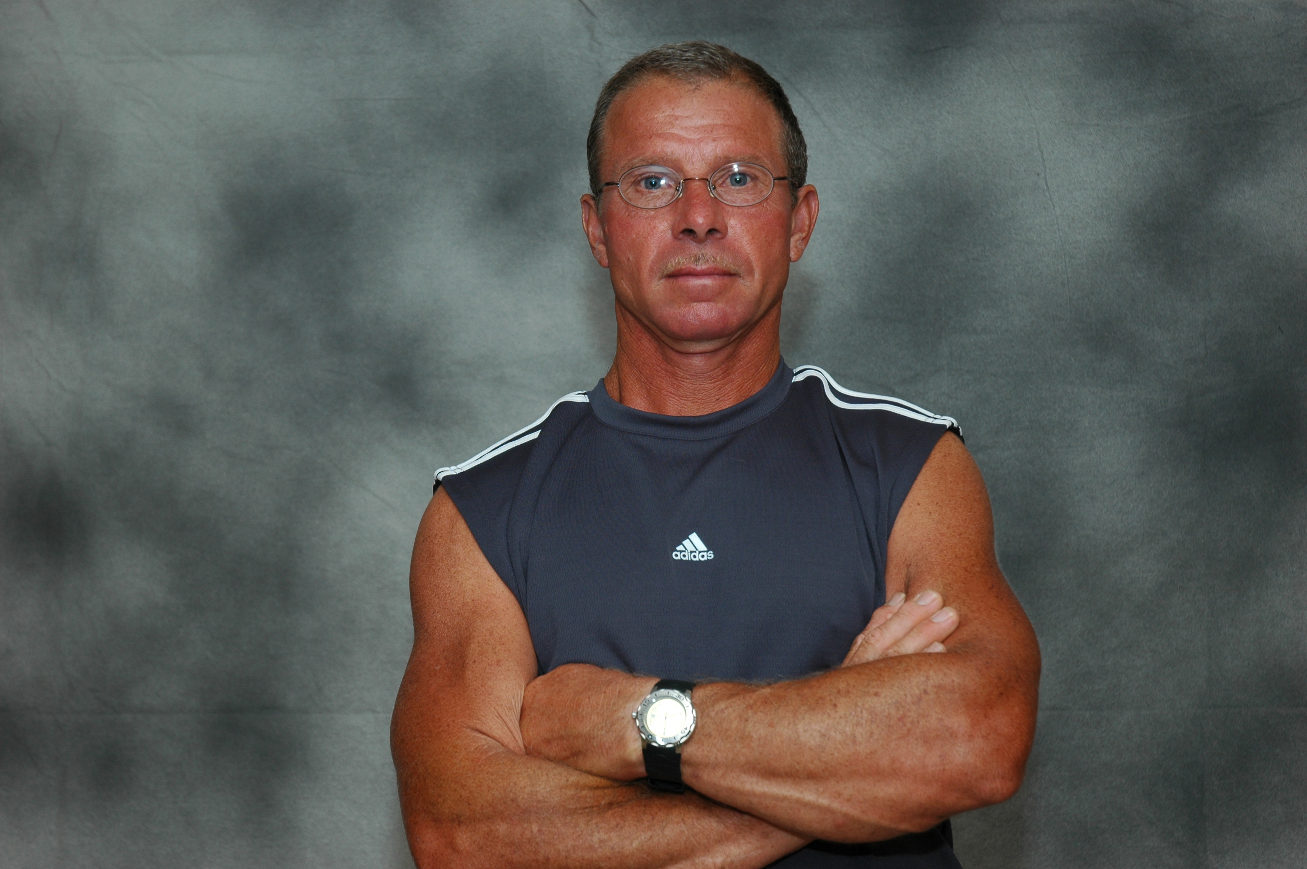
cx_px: 654
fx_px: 2503
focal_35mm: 69
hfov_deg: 29.3
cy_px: 434
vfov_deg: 19.7
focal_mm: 46
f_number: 4.5
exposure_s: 1/60
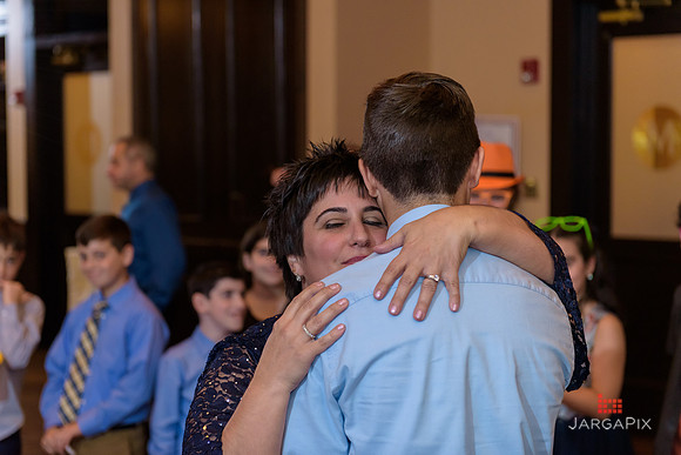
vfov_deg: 19.5
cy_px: 228
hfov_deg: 28.8
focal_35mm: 70
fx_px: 1324
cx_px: 340
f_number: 3.2
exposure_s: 1/125
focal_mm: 70
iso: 1600
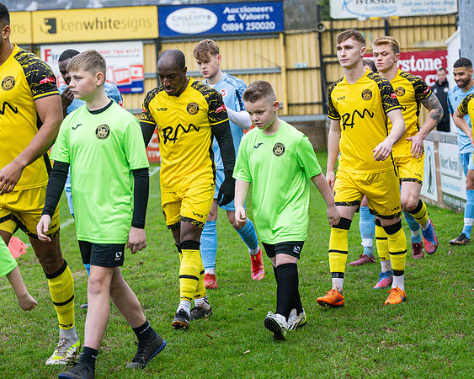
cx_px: 285
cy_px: 190
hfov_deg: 16.2
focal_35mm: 118
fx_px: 1659
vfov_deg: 13.0
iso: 2000
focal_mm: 70
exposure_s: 1/2000
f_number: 2.8
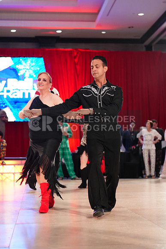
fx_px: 484
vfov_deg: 28.8
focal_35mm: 70
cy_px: 124
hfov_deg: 19.5
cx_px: 83
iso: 5000
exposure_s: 1/400
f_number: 2.8
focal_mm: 70
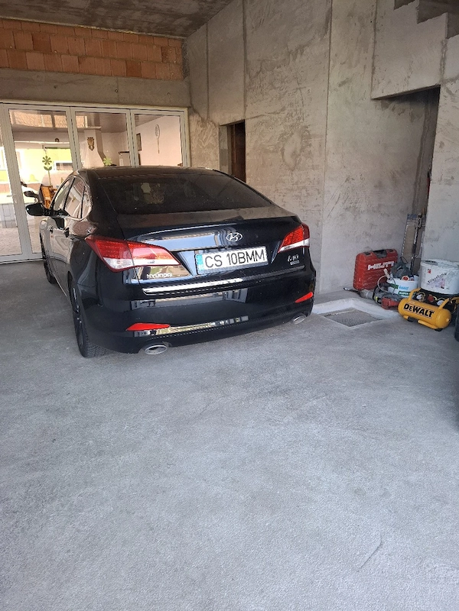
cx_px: 230
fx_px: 407
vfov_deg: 73.9
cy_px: 306
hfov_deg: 58.9
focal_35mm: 23
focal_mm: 5.54
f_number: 1.8
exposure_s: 1/100
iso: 160
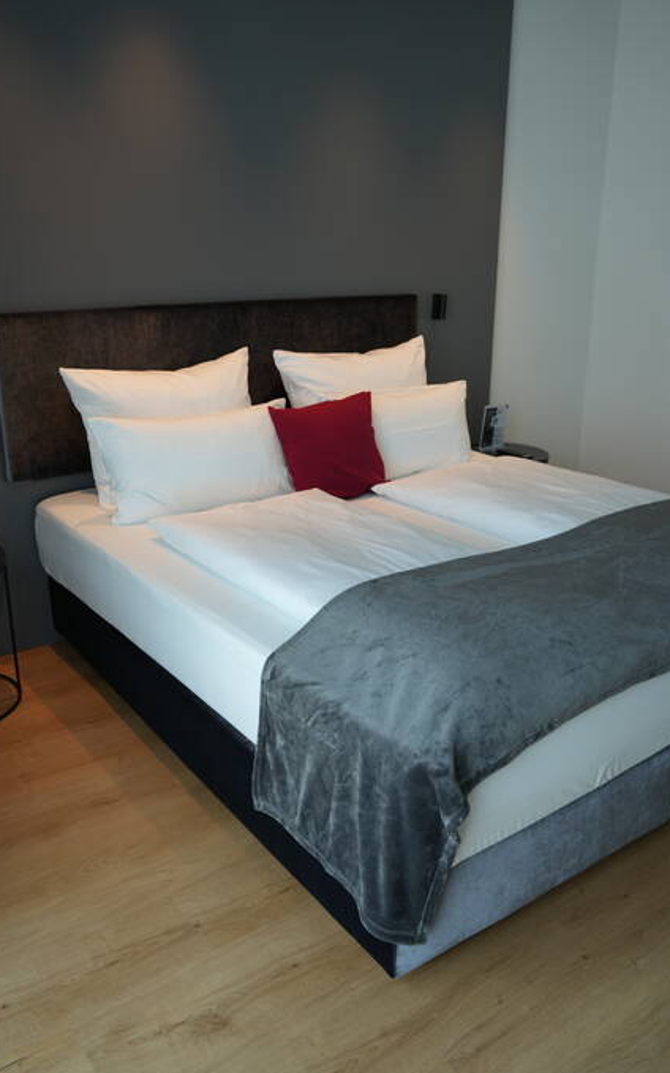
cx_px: 318
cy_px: 542
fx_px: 848
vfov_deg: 64.6
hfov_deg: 43.1
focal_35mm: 29
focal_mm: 28
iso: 640
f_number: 4
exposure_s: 1/160
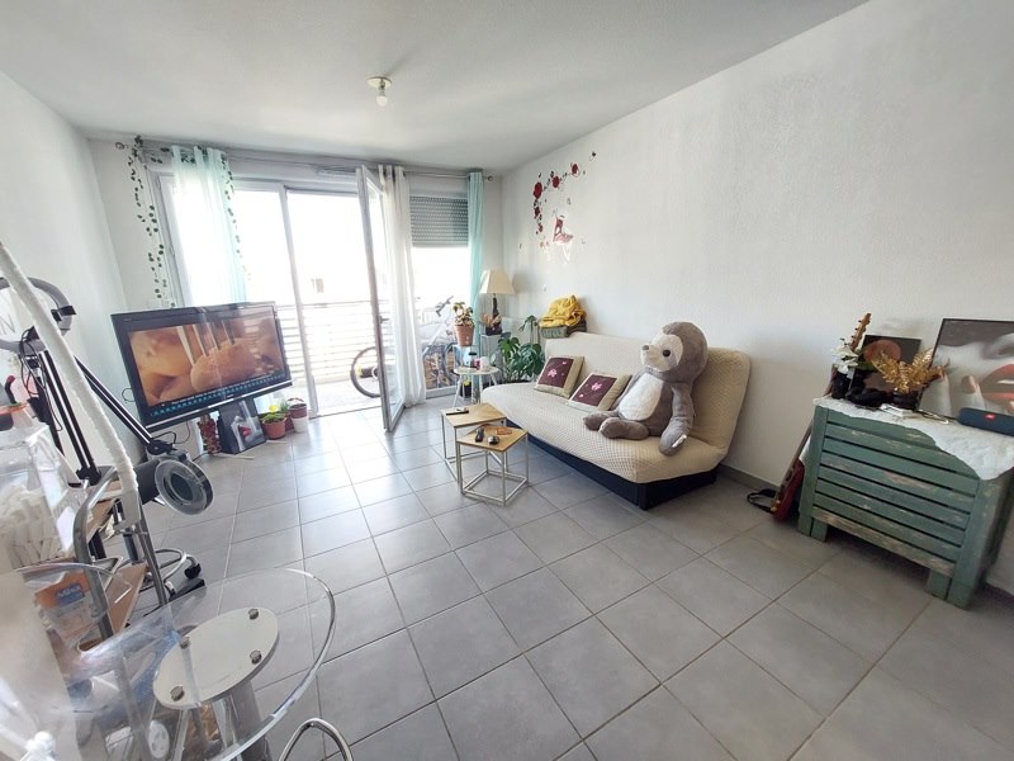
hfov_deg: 106.2
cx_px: 507
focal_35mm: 13
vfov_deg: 89.9
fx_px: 381
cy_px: 380
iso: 160
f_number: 2.2
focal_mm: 1.74
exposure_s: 1/60
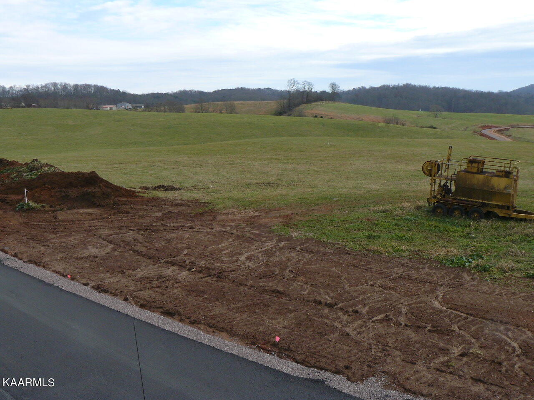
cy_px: 200
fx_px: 555
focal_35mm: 36
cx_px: 267
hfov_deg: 51.4
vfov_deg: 39.7
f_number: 5.6
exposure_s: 1/250
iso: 100
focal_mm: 6
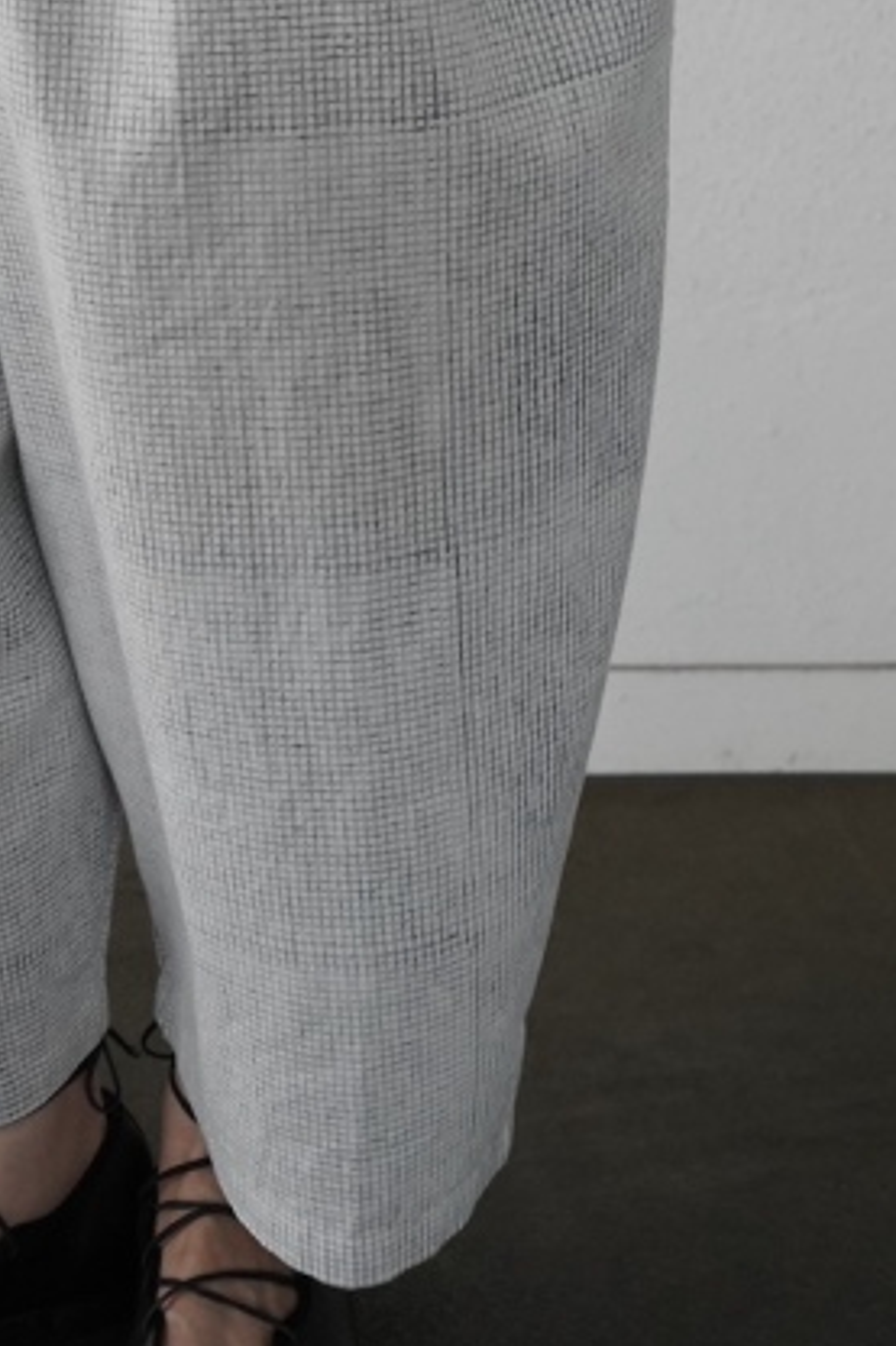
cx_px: 152
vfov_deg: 26.2
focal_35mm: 74
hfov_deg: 18.2
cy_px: 74
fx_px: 2765
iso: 3200
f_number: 6.3
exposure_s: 1/200
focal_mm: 32
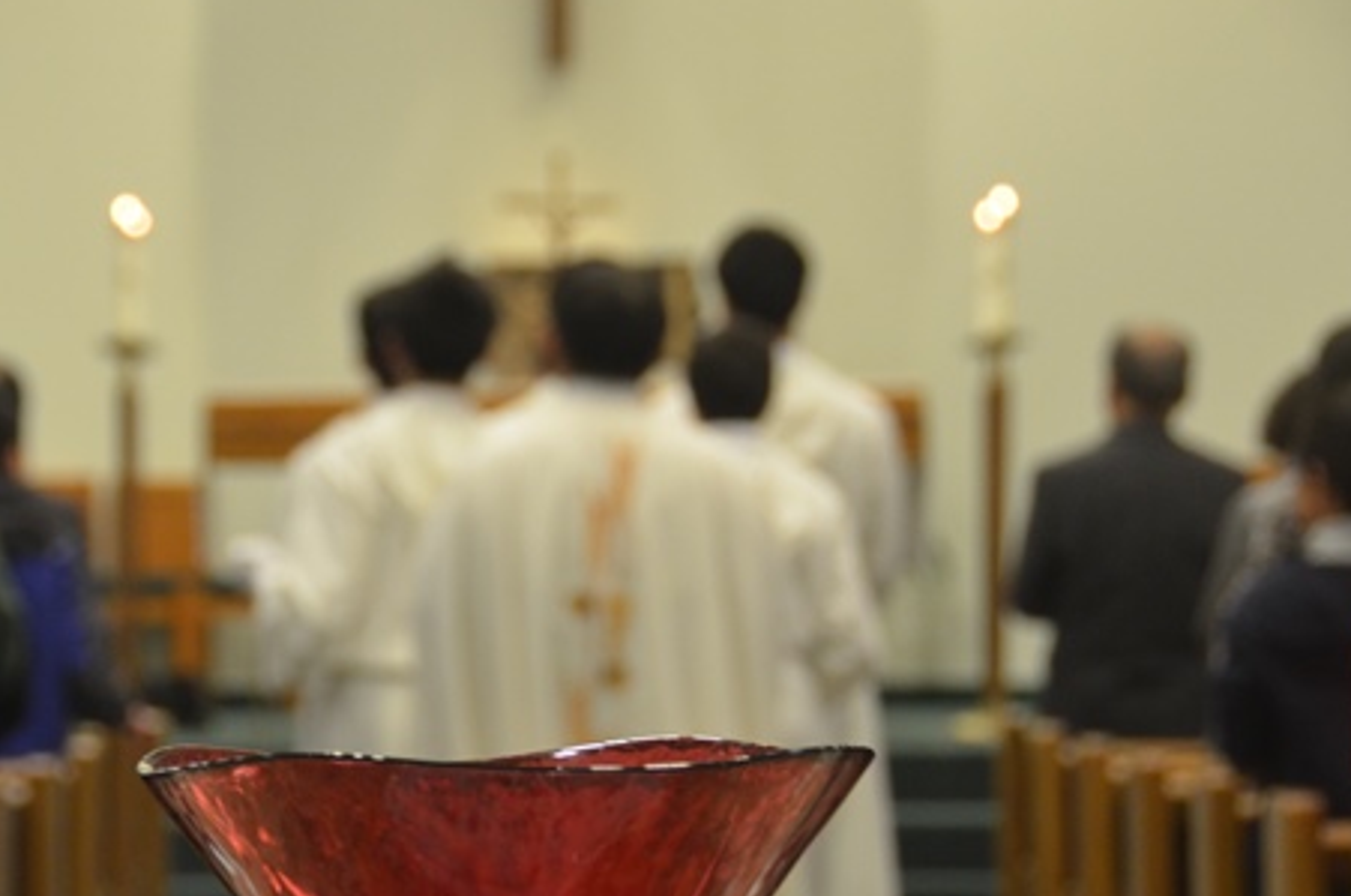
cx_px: 476
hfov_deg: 12.9
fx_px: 5983
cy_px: 593
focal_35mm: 160
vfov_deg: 8.6
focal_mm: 75
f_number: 5
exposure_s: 1/30
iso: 1600
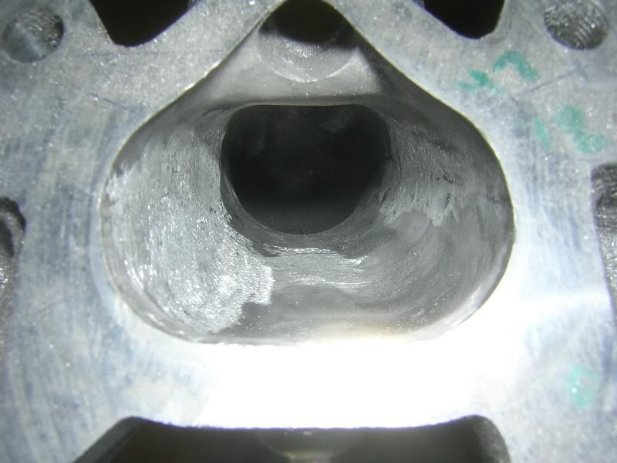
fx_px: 642
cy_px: 232
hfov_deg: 51.4
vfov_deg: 39.7
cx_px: 308
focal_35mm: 36
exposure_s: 1/60.1
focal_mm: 4.7
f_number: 5.2
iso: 100
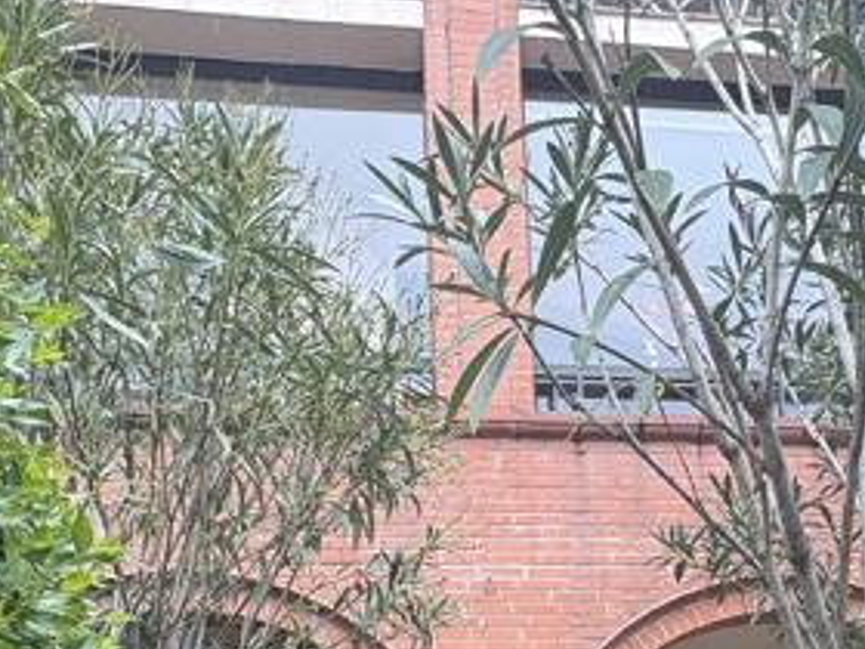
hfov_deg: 46.4
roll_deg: +3.4
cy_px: 847
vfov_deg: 29.1
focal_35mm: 40
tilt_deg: +5.6
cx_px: 541
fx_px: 1000
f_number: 2.2
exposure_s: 1/99
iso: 50
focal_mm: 2.22
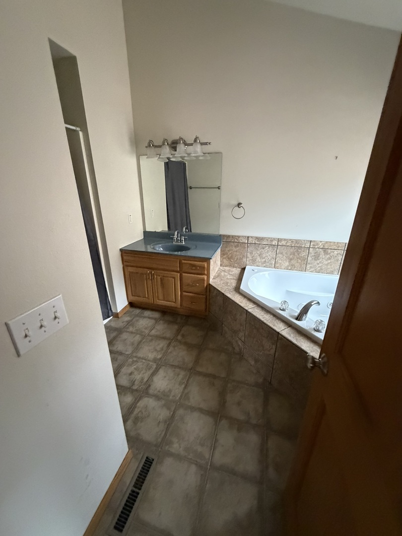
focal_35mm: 14
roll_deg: -1.2
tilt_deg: -20.8
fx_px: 217
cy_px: 268
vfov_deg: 102.1
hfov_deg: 85.7
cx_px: 201
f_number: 2.2
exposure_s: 1/60
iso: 1250
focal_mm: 2.22
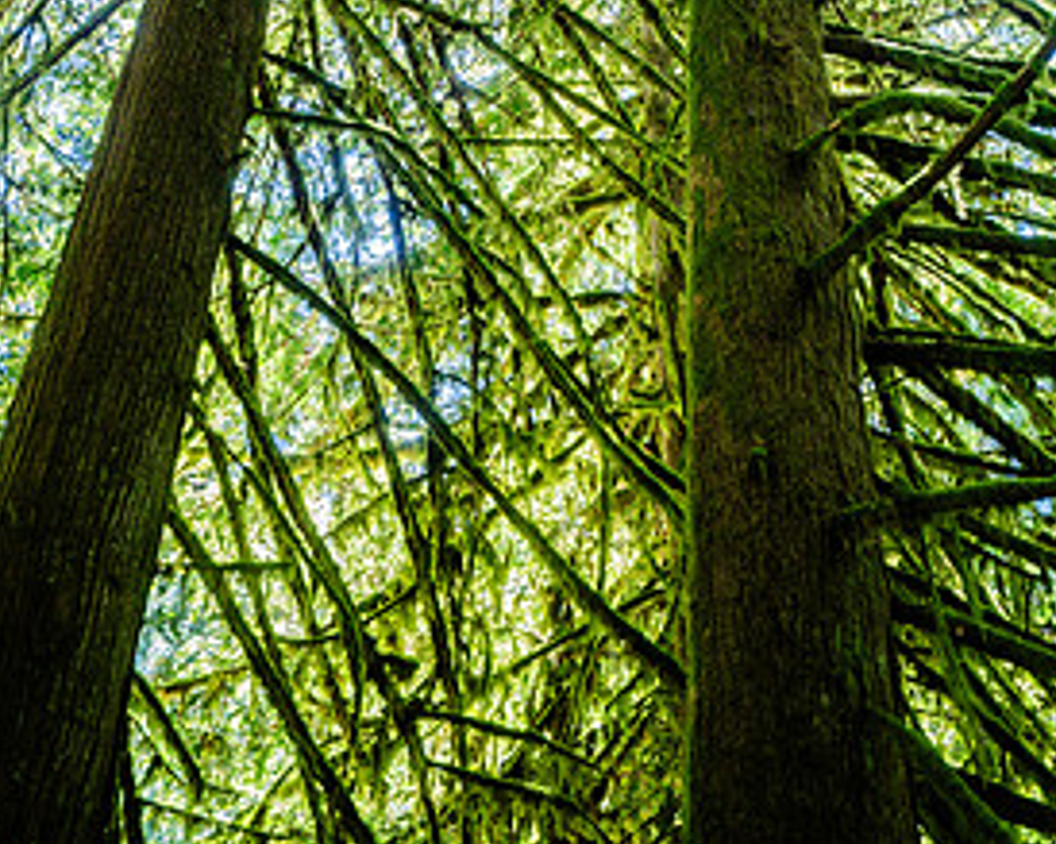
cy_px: 35
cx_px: 520
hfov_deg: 34.8
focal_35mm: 54
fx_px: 1687
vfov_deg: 26.8
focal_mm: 35
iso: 1250
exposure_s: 1/100
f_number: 4
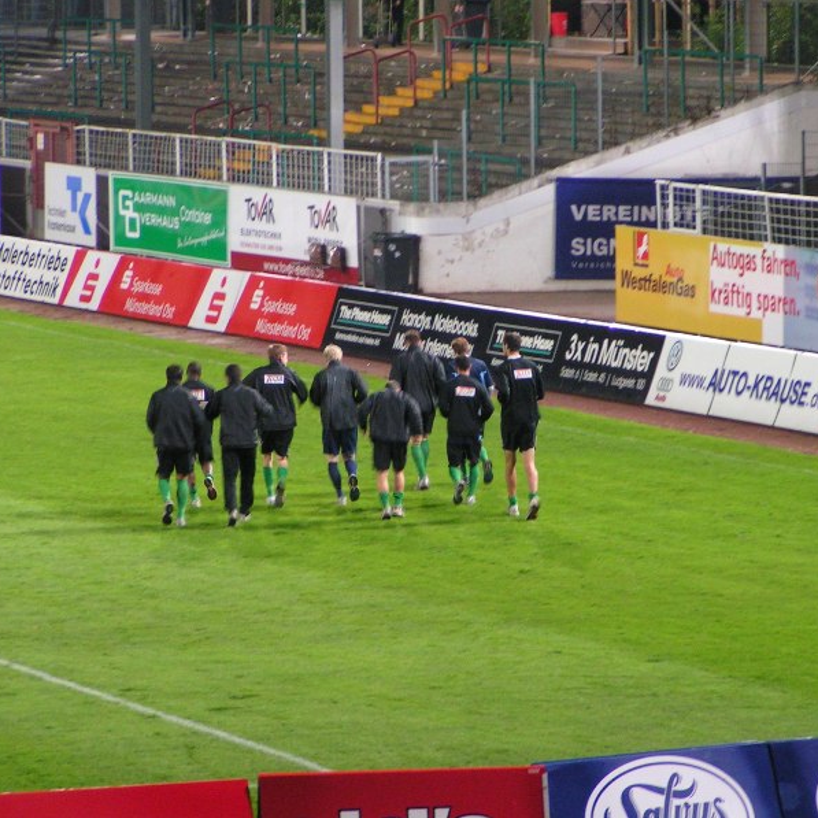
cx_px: 451
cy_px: 408
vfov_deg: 7.2
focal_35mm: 244
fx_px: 6523
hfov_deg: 7.2
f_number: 3.5
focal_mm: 31.5
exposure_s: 1/25
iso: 200
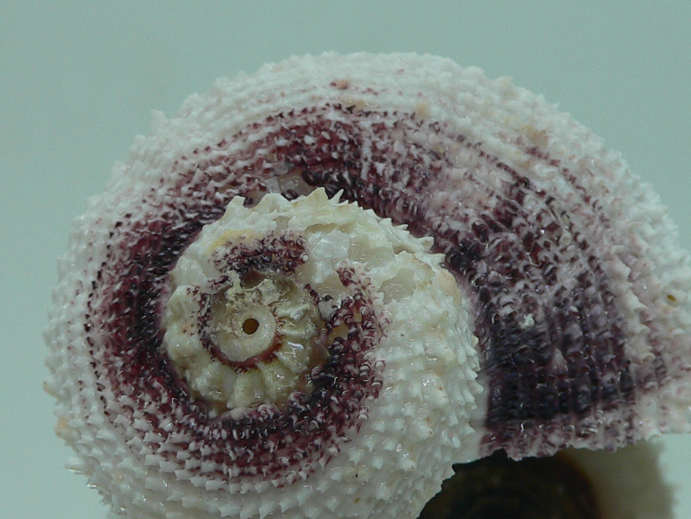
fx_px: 1218
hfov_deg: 31.7
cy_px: 346
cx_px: 384
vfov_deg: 23.9
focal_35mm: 61
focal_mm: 4.6
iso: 80
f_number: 2.8
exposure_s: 1/60
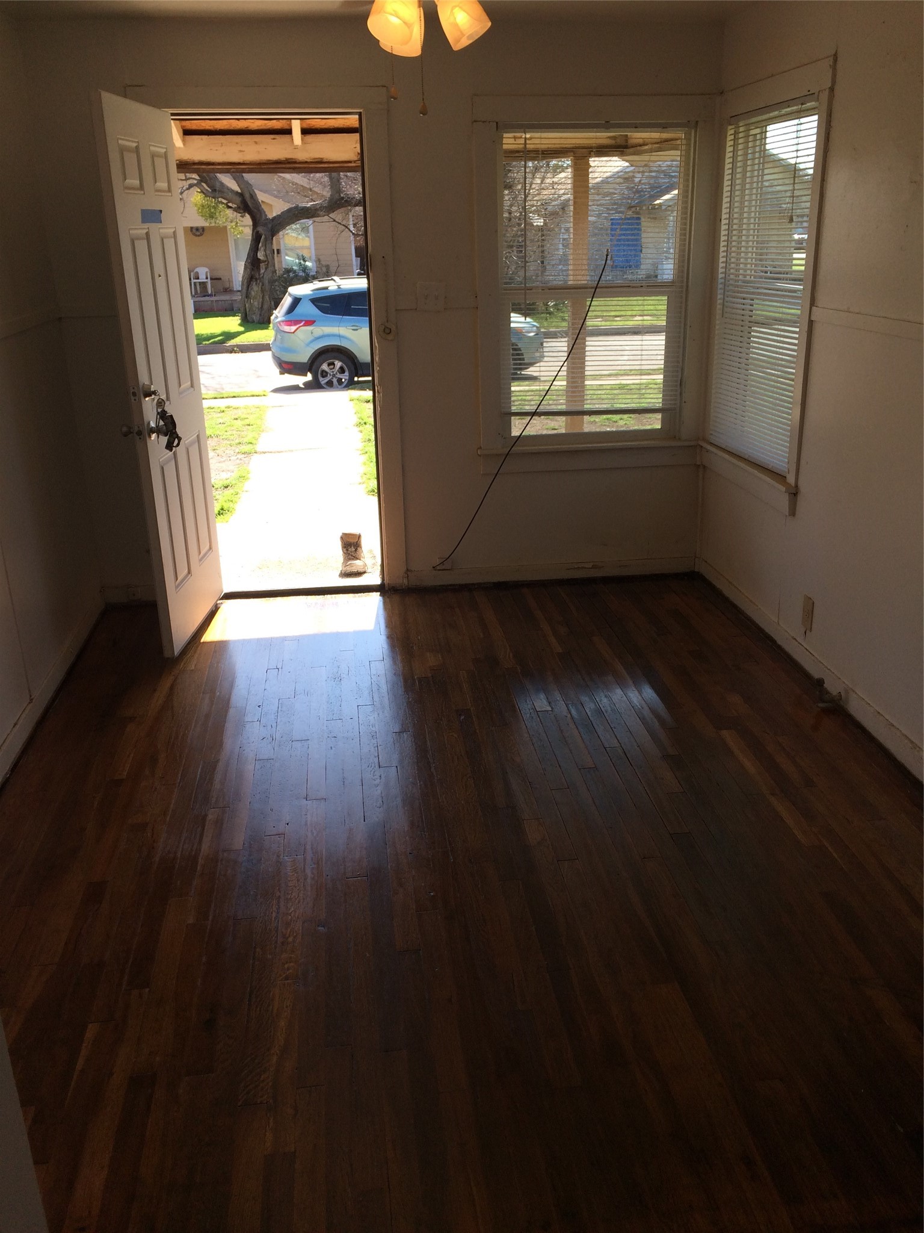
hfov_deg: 48.2
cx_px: 462
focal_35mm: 29
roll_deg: +2.3
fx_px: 1032
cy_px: 616
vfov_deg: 61.7
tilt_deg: -21.2
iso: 32
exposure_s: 1/436
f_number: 2.2
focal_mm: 4.15
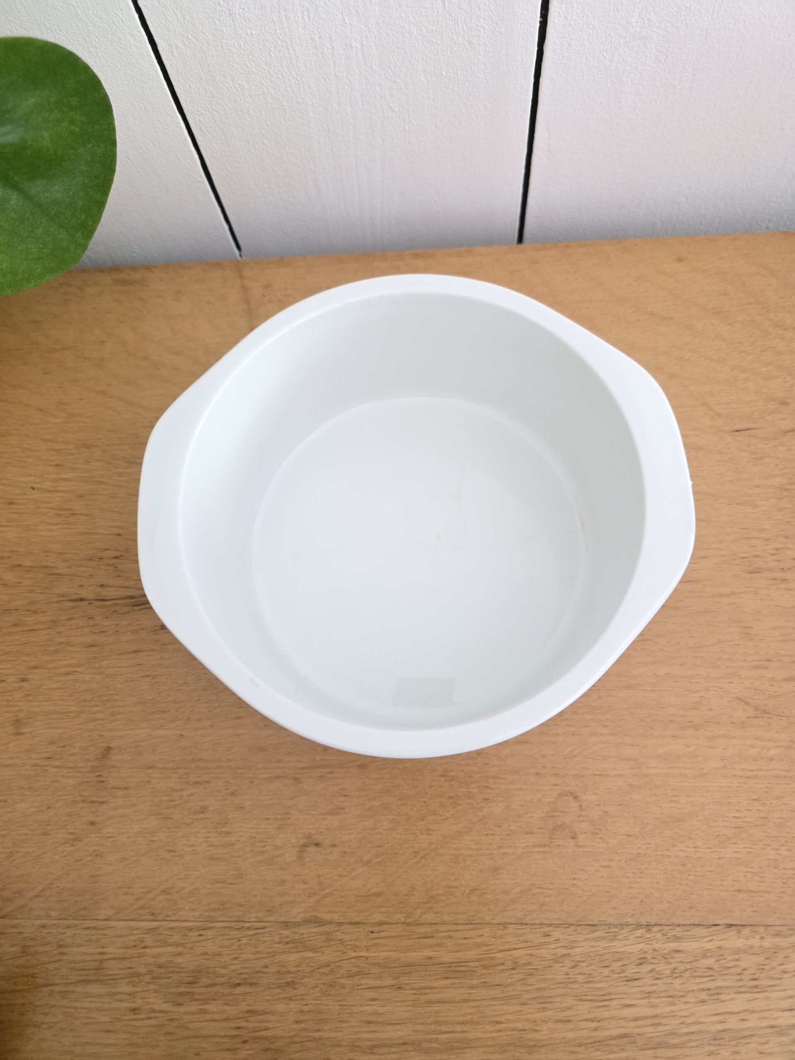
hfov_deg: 58.9
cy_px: 530
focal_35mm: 23
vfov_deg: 73.9
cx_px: 398
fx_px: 704
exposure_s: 1/30
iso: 1600
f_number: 1.7
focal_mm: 6.3
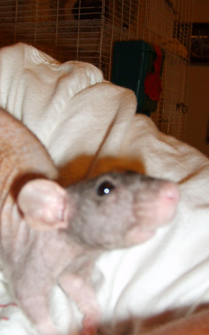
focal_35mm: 49
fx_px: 446
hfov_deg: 26.1
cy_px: 158
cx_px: 62
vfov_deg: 41.0
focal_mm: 5.8
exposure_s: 1/45
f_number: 2.8
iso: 100
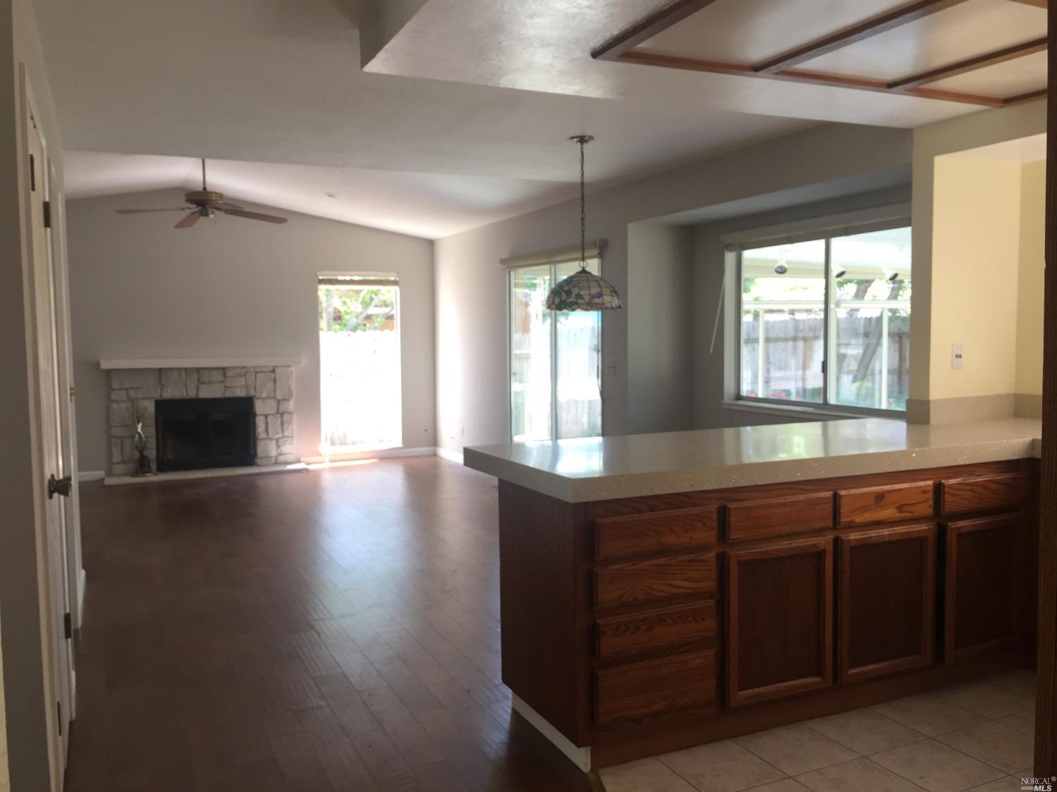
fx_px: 885
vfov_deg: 48.2
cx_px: 528
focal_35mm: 29
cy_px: 396
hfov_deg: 61.7
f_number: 2.2
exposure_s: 1/30
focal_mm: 4.15
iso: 32
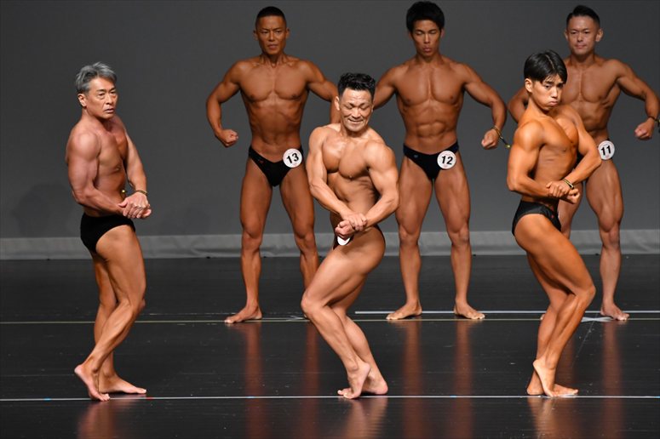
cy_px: 220
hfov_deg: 6.5
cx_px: 330
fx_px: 5772
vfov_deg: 4.4
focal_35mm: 315
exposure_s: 1/400
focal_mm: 210
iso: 2500
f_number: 5.6
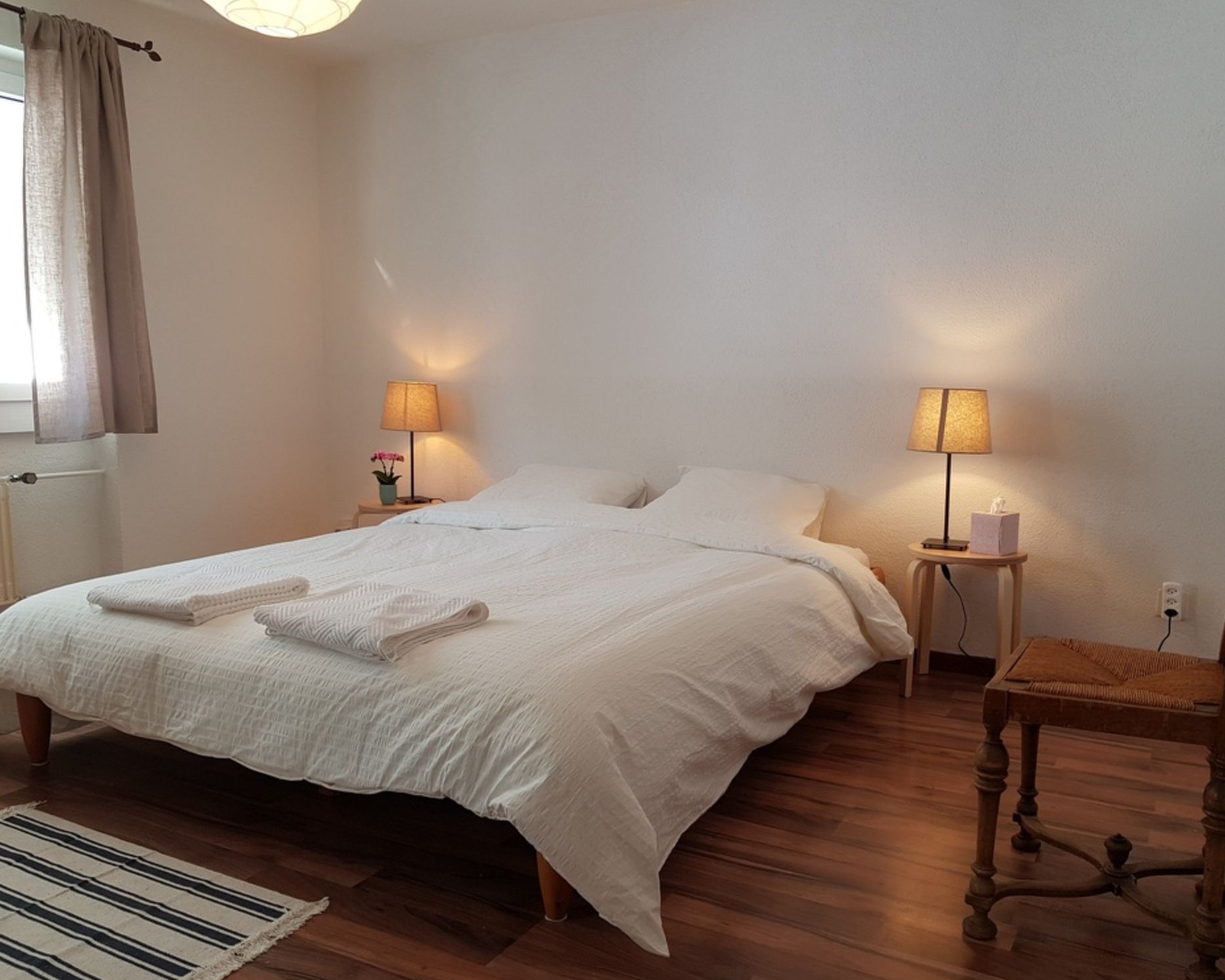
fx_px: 1015
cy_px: 497
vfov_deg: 51.5
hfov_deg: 62.2
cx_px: 600
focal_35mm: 28
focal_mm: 4.2
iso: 50
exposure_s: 1/50
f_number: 1.7
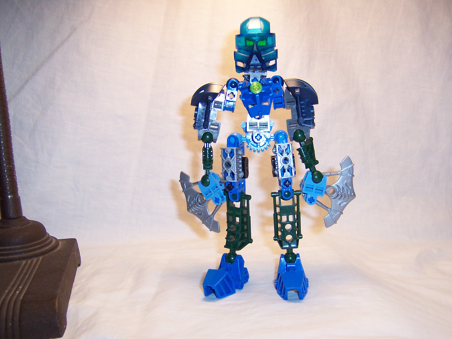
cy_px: 173
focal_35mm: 37
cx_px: 225
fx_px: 483
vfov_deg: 38.7
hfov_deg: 50.1
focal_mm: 5.6
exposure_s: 1/90
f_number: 2.8
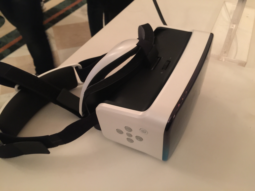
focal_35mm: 29
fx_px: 214
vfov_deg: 48.2
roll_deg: -1.4
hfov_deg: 61.7
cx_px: 128
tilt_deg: -44.7
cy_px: 96
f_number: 2.2
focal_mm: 4.15
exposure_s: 1/4
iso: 125
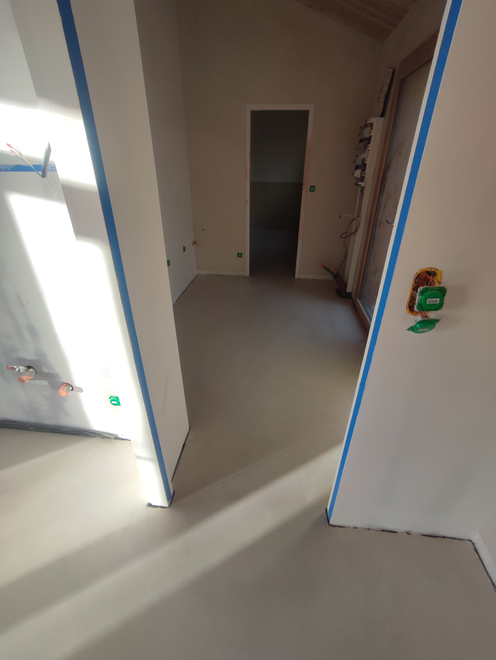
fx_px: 305
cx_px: 248
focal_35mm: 16
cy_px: 330
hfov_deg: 78.2
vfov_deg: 94.5
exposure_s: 1/256
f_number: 2.2
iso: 50
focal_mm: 1.65
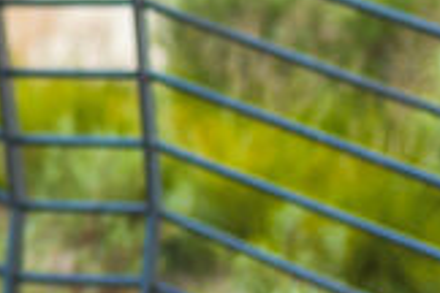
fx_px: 2029
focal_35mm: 166
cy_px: 66
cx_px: -334
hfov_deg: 11.5
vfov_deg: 8.3
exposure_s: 1/400
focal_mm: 35
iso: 160
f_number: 1.8
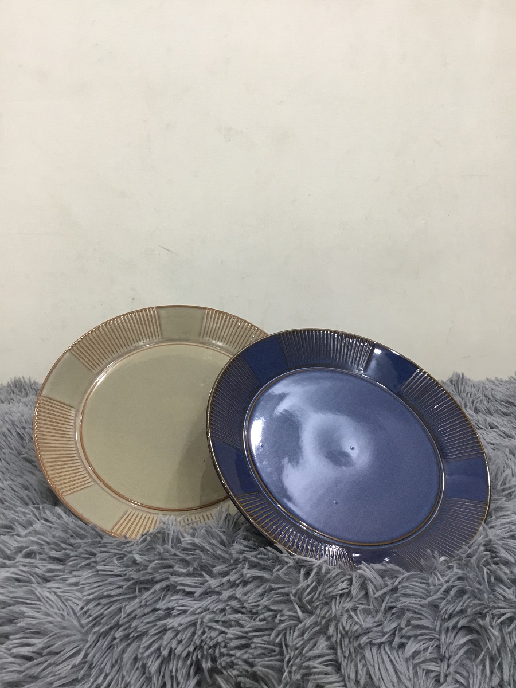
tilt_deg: -15.6
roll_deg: +1.4
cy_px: 344
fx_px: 616
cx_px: 258
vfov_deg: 58.4
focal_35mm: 31
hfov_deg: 45.4
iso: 100
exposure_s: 1/33
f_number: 2.4
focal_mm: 3.3
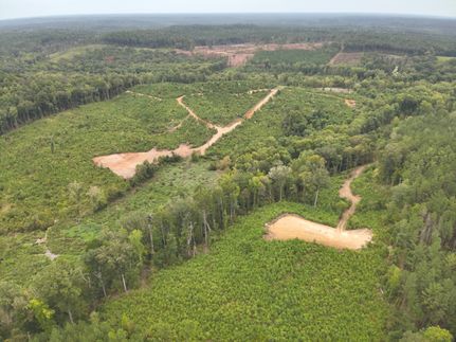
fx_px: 316
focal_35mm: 24
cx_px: 228
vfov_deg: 56.8
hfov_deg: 71.6
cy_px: 171
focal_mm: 4.4
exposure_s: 1/100
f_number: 2.8
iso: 110
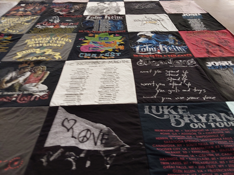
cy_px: 88
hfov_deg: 63.4
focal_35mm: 28
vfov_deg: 49.7
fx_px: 189
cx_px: 117
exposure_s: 1/50
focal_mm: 2.91
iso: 100
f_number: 1.9
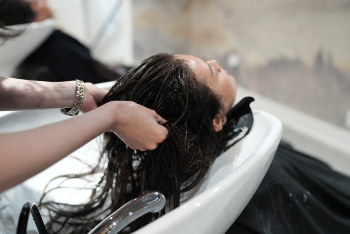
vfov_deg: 37.9
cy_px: 117
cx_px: 175
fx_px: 340
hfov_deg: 54.4
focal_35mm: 35
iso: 3200
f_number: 2
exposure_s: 1/320
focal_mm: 35
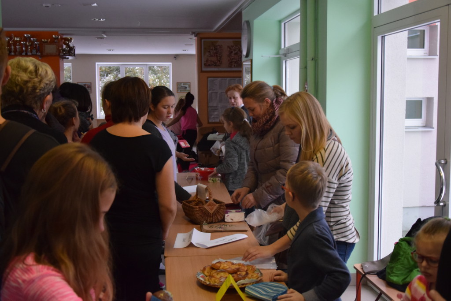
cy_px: 150
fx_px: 526
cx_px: 226
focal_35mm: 42
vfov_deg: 31.9
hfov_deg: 46.4
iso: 3200
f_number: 4
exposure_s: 1/320
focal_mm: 28
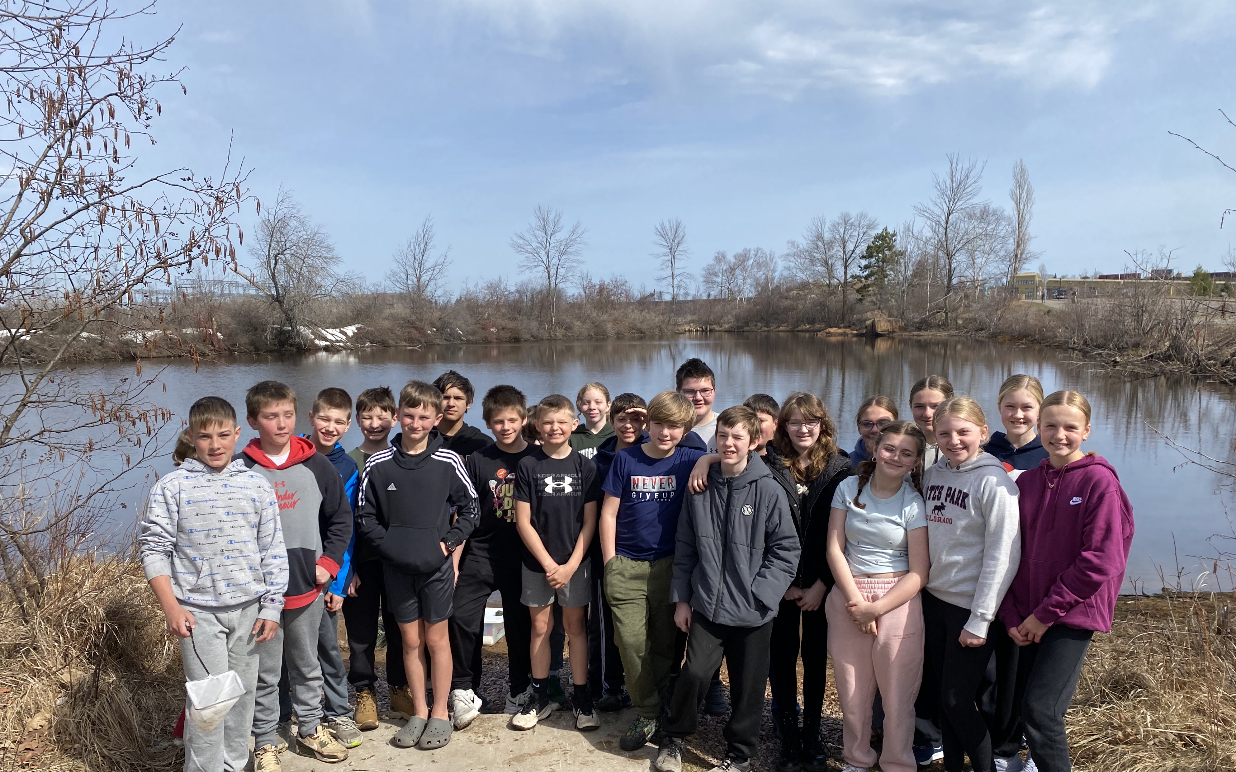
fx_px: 943
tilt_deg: -7.8
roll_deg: +0.5
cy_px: 459
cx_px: 612
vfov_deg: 44.3
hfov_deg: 66.5
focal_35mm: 28
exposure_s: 1/2817
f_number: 1.8
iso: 32
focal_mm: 4.25
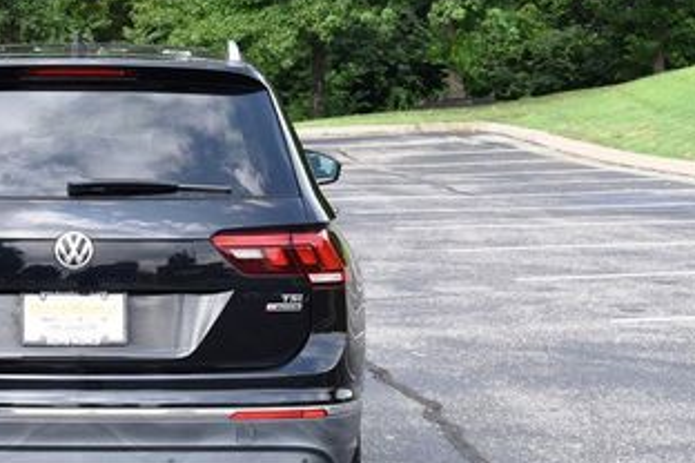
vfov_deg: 11.7
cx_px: 100
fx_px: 2259
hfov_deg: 17.3
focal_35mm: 117
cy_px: 164
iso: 200
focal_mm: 38
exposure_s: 1/250
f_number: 6.3
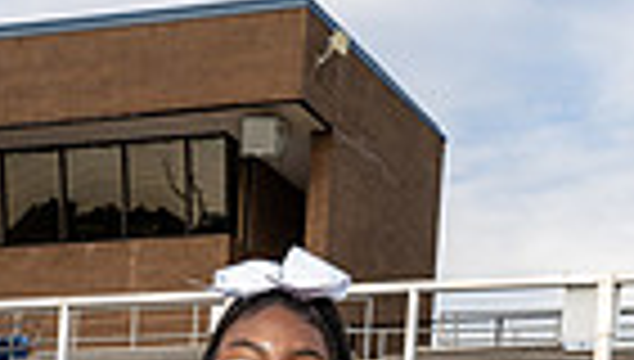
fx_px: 2022
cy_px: 990
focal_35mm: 120
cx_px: 481
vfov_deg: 8.8
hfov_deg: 17.7
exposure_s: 1/250
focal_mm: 36
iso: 320
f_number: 8
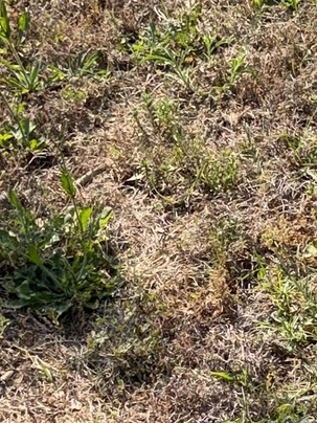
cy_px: 236
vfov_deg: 14.4
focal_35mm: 137
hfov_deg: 10.2
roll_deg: +5.6
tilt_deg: -38.8
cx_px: 587
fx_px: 1673
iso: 64
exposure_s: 1/1949
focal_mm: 6.76
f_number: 1.78
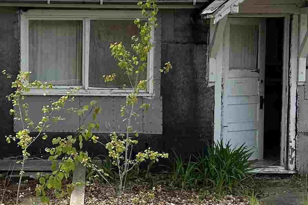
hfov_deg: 23.0
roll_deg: -1.0
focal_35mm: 86
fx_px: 735
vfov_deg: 15.9
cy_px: 91
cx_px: 27
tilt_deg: -6.5
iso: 80
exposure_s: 1/2203
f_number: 1.78
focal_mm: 6.86
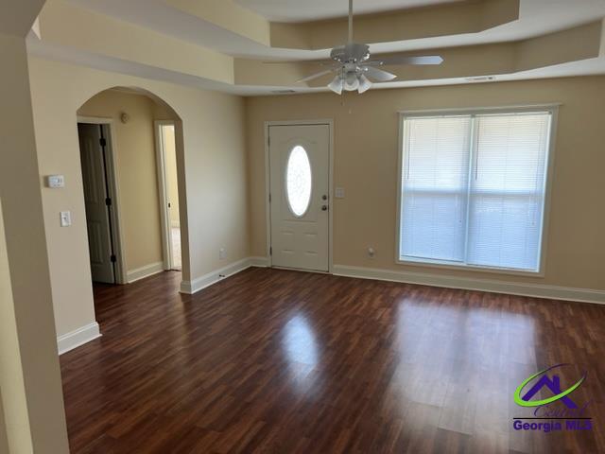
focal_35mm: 26
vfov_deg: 53.1
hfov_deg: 67.3
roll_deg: +1.2
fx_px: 454
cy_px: 227
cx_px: 302
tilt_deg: -9.5
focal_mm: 5.7
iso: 125
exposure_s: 1/121
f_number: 1.5
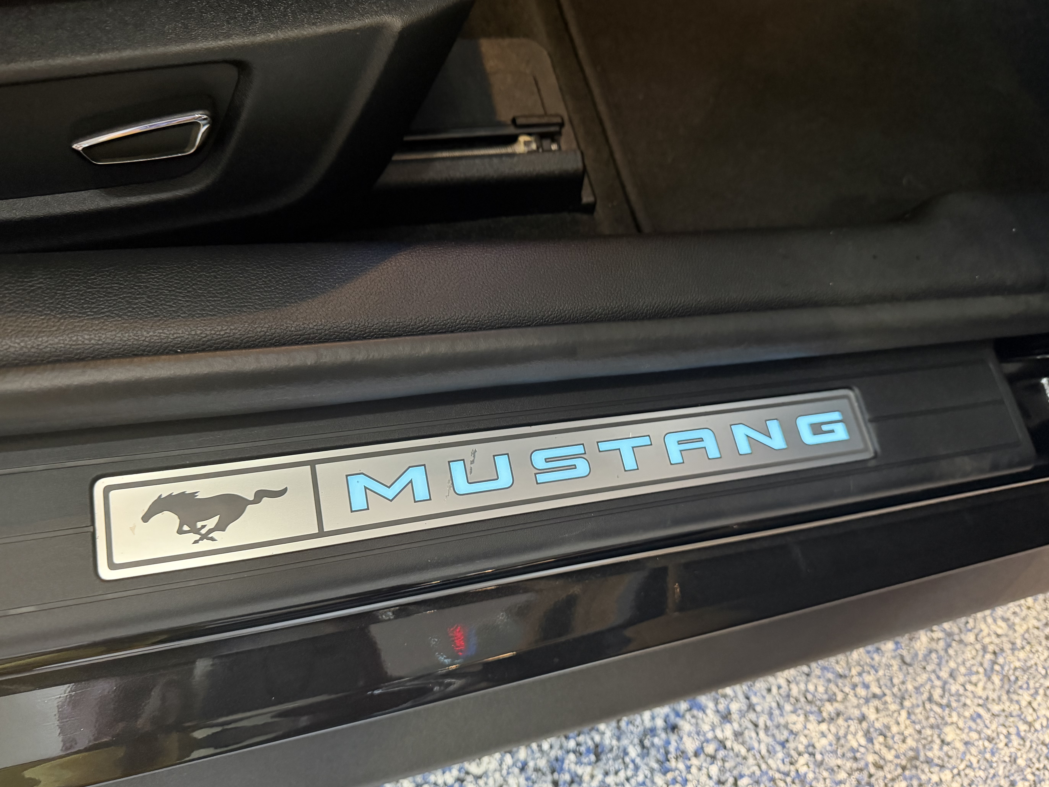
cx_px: 516
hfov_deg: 69.4
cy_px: 395
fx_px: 758
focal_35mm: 25
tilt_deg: -59.2
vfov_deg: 54.9
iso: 1000
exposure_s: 1/40
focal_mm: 6.76
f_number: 1.78
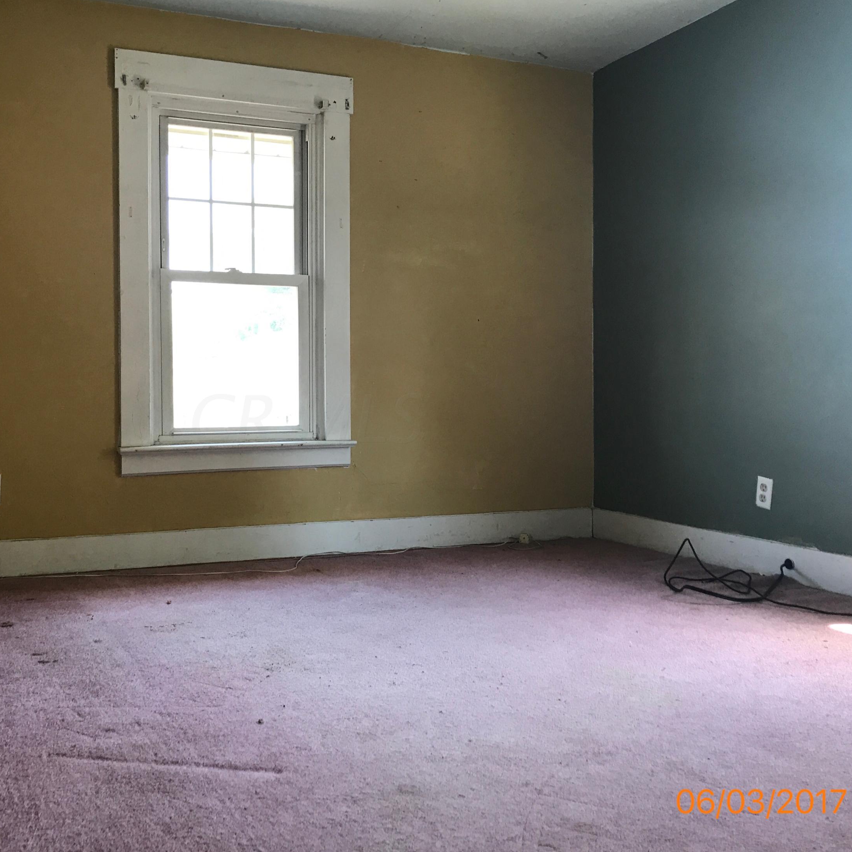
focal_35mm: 34
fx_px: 947
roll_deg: +0.9
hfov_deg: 47.9
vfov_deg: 48.4
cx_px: 307
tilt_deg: -2.1
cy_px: 418
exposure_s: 1/30
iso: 20
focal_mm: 3.99
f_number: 1.8
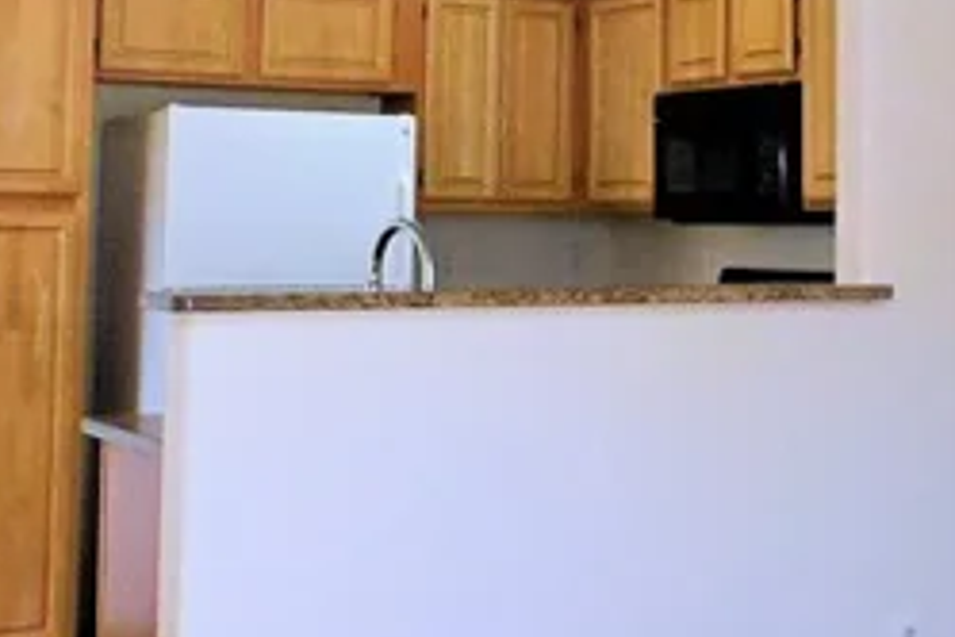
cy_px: 90
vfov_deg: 18.2
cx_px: 809
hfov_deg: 26.7
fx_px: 1963
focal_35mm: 74
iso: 6400
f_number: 11
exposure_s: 1/200
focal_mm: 12
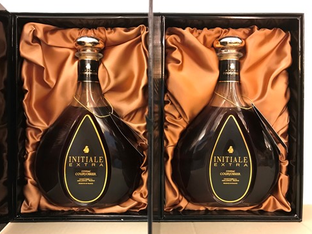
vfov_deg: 48.2
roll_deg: -0.1
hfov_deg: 61.7
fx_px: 261
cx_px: 154
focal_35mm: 29
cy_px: 115
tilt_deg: +0.4
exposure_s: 1/17
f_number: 1.8
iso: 100
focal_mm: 3.99
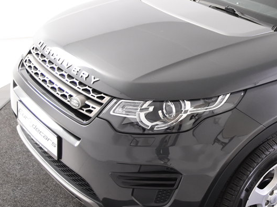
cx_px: 261
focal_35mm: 62
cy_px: 96
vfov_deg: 23.6
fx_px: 496
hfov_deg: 29.6
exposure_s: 1/50
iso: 1600
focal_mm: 22
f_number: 3.5
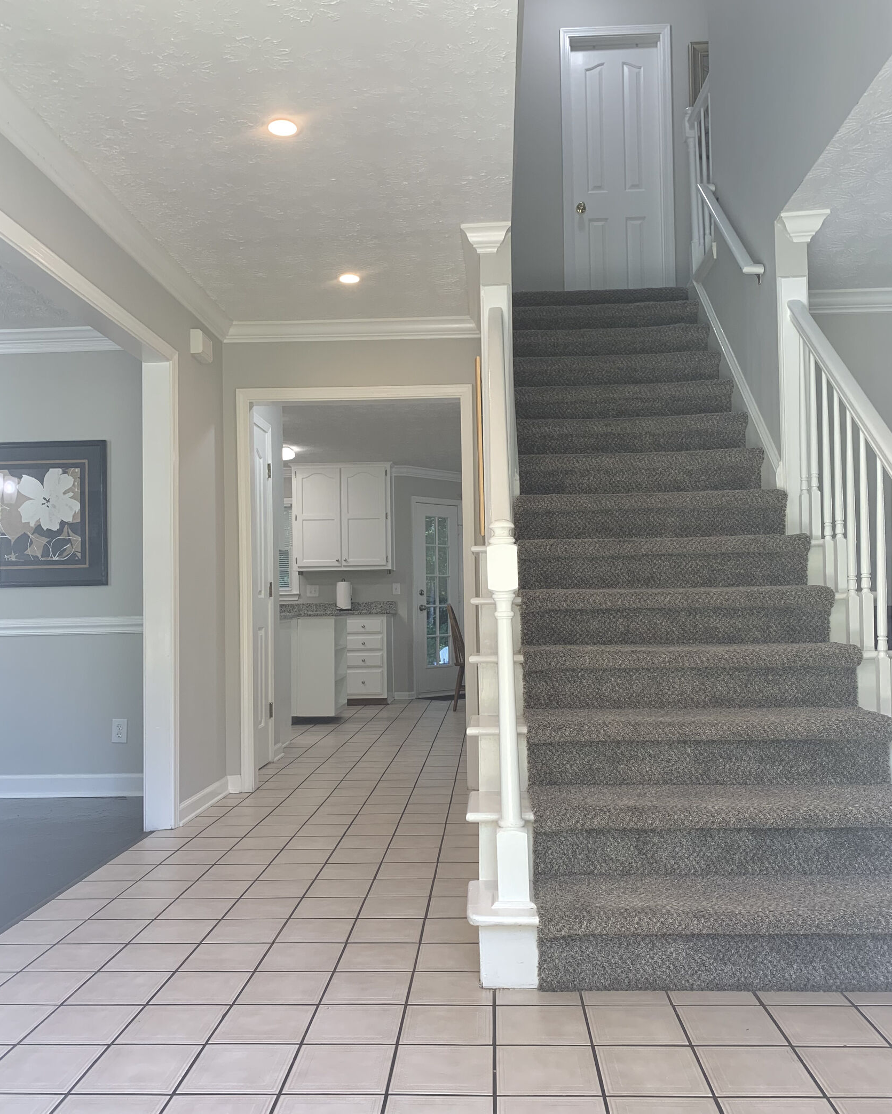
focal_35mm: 28
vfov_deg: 62.2
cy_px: 580
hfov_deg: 51.5
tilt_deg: +2.4
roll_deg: +1.0
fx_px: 924
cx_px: 451
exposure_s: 1/121
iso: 64
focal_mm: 4.25
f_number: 1.8
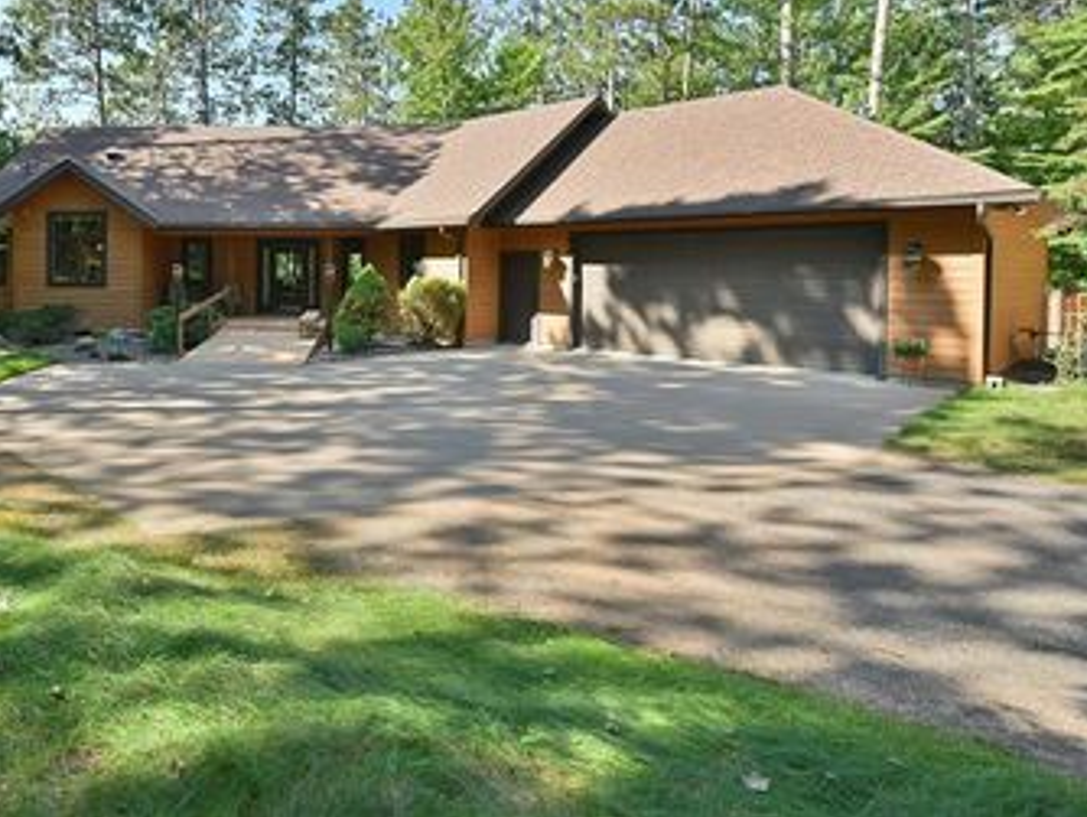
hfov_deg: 71.2
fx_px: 723
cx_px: 342
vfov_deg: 57.8
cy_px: 278
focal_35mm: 23
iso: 250
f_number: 5.6
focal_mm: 16
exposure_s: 1/320
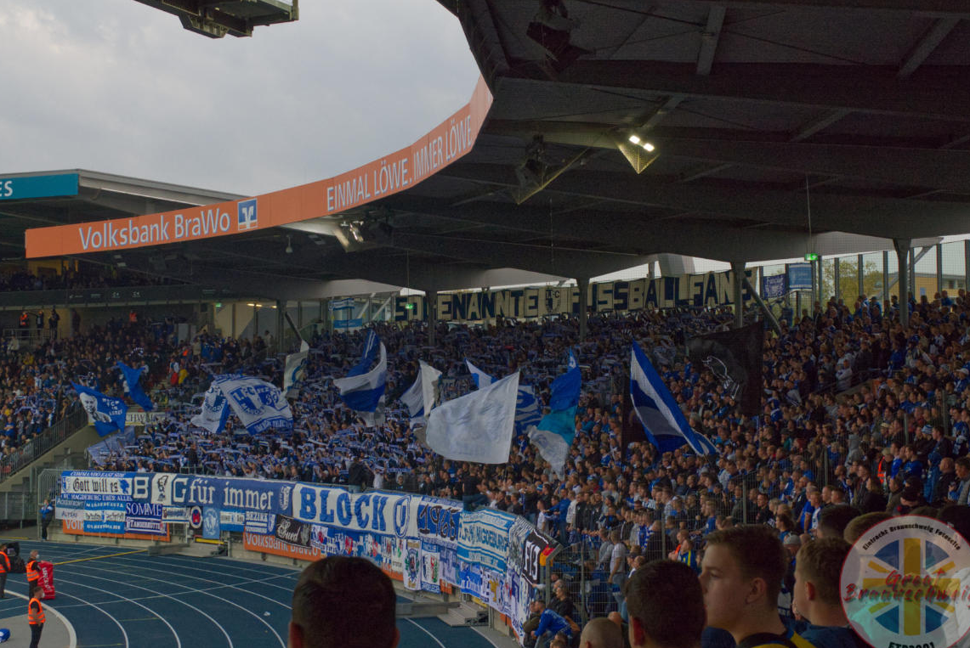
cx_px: 485
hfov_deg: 32.9
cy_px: 326
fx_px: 1645
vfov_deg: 22.3
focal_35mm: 61
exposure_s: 1/320
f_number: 5.6
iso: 800
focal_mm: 21.3
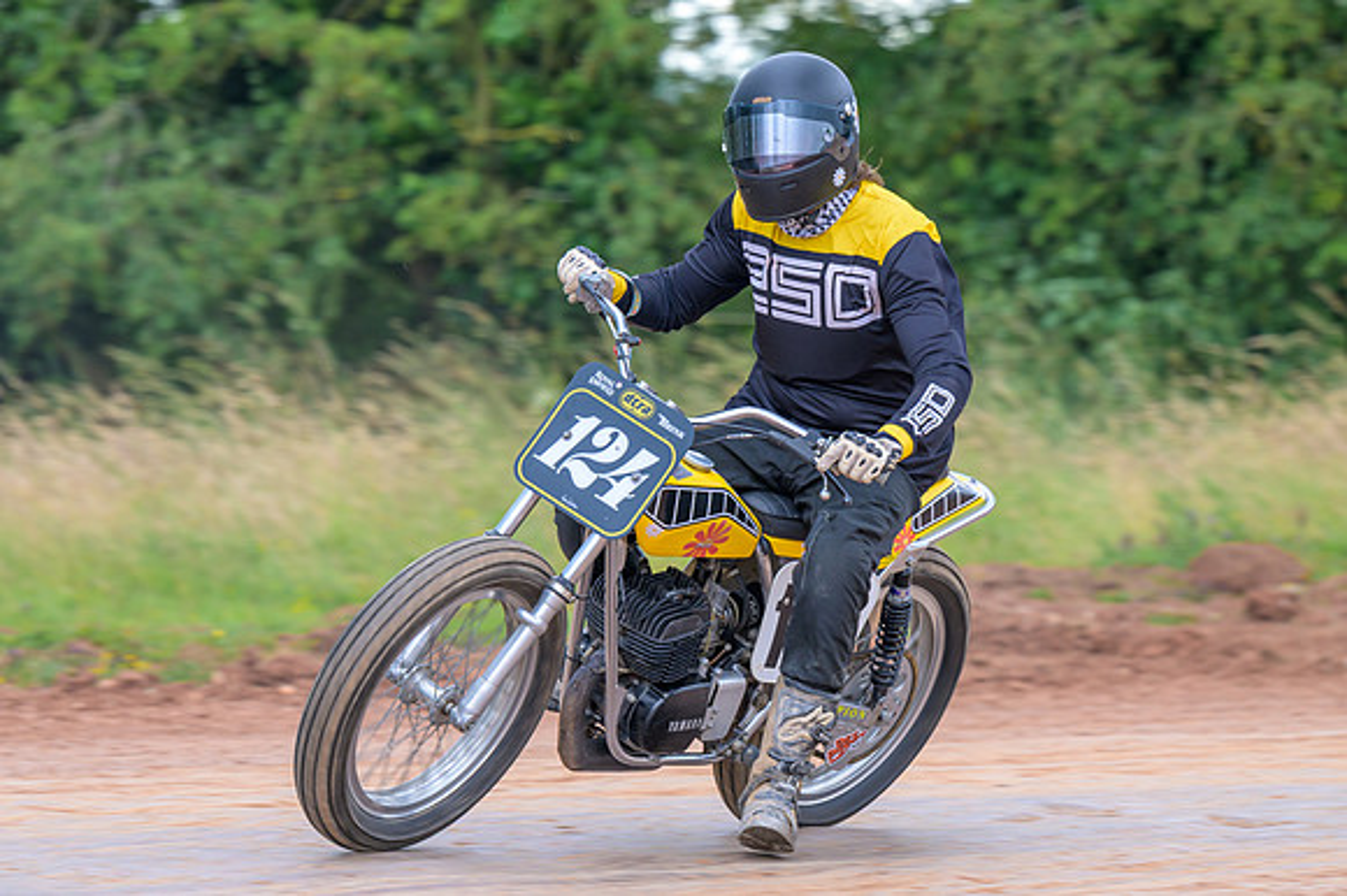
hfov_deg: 7.1
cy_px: 440
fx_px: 10807
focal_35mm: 289
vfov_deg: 4.7
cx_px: 559
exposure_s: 1/320
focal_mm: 165
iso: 250
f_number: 4
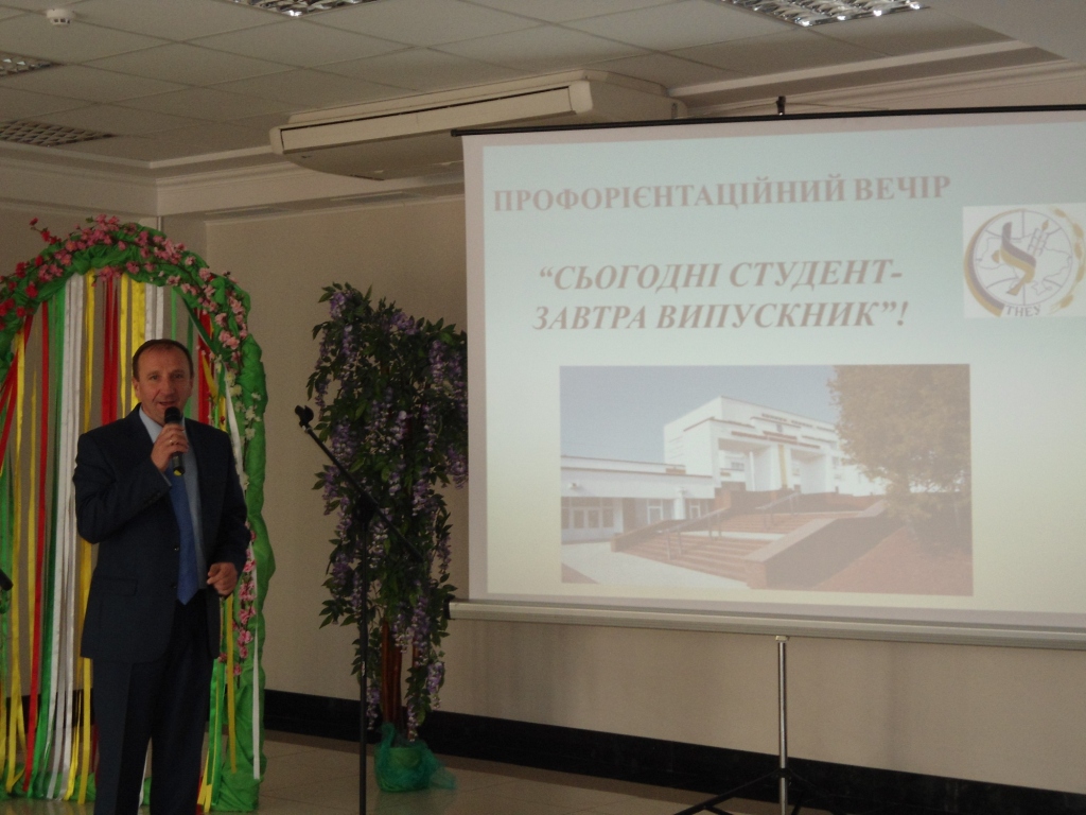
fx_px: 1976
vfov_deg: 23.3
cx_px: 543
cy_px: 408
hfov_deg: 30.7
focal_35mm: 63
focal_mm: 11.2
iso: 200
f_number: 4.2
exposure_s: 1/60
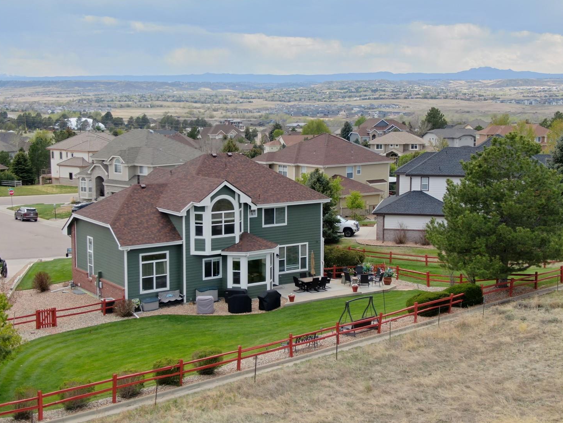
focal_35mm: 53
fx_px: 862
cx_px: 262
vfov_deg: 27.5
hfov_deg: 36.2
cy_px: 219
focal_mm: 8.6
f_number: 3.8
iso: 100
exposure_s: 1/200
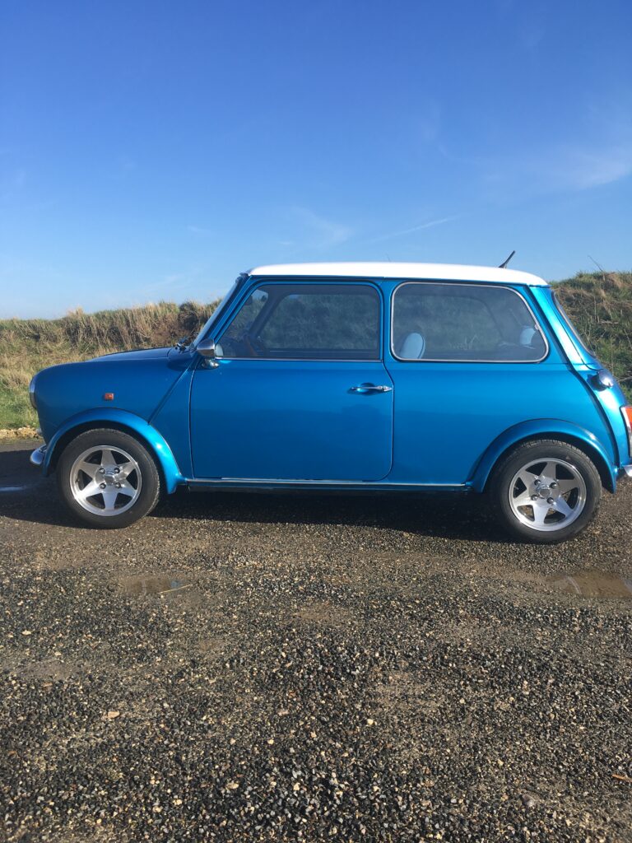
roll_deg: +1.3
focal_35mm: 29
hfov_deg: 48.2
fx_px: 706
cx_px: 316
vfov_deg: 61.7
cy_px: 422
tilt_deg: -7.5
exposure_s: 1/1202
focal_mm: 4.15
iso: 25
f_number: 2.2
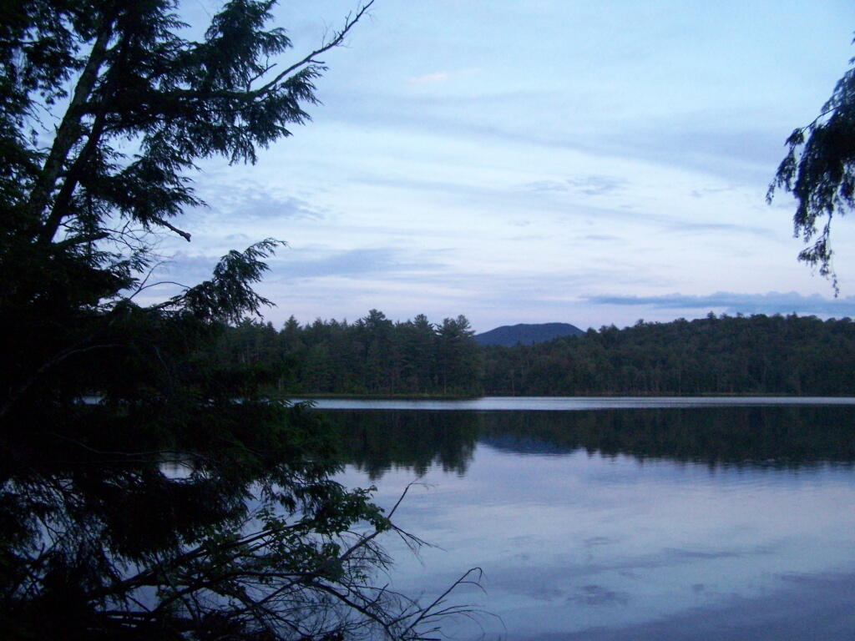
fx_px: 939
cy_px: 320
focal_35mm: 38
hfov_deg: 49.0
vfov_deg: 37.7
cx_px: 428
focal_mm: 6.3
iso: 400
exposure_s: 1/125
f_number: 2.8
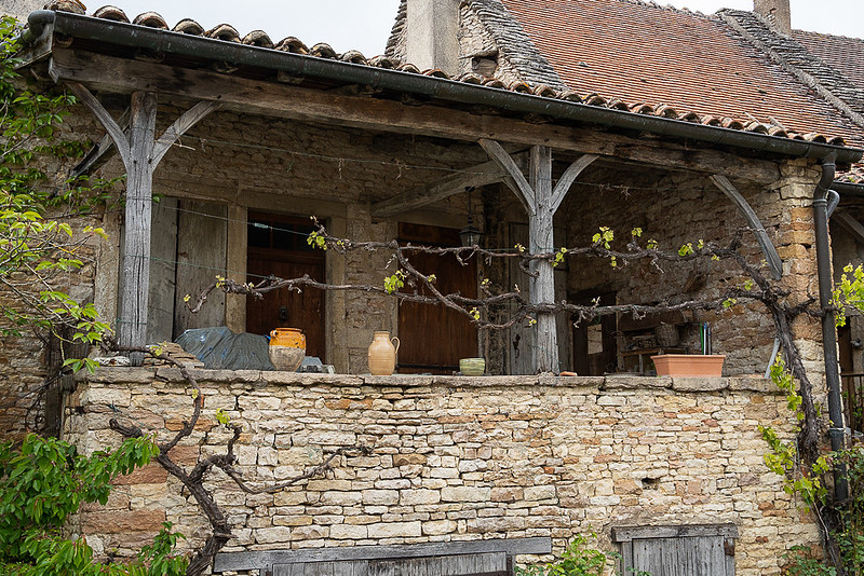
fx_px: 1025
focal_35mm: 43
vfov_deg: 31.4
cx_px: 432
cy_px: 288
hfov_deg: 45.7
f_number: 8
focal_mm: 40
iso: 800
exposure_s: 1/320
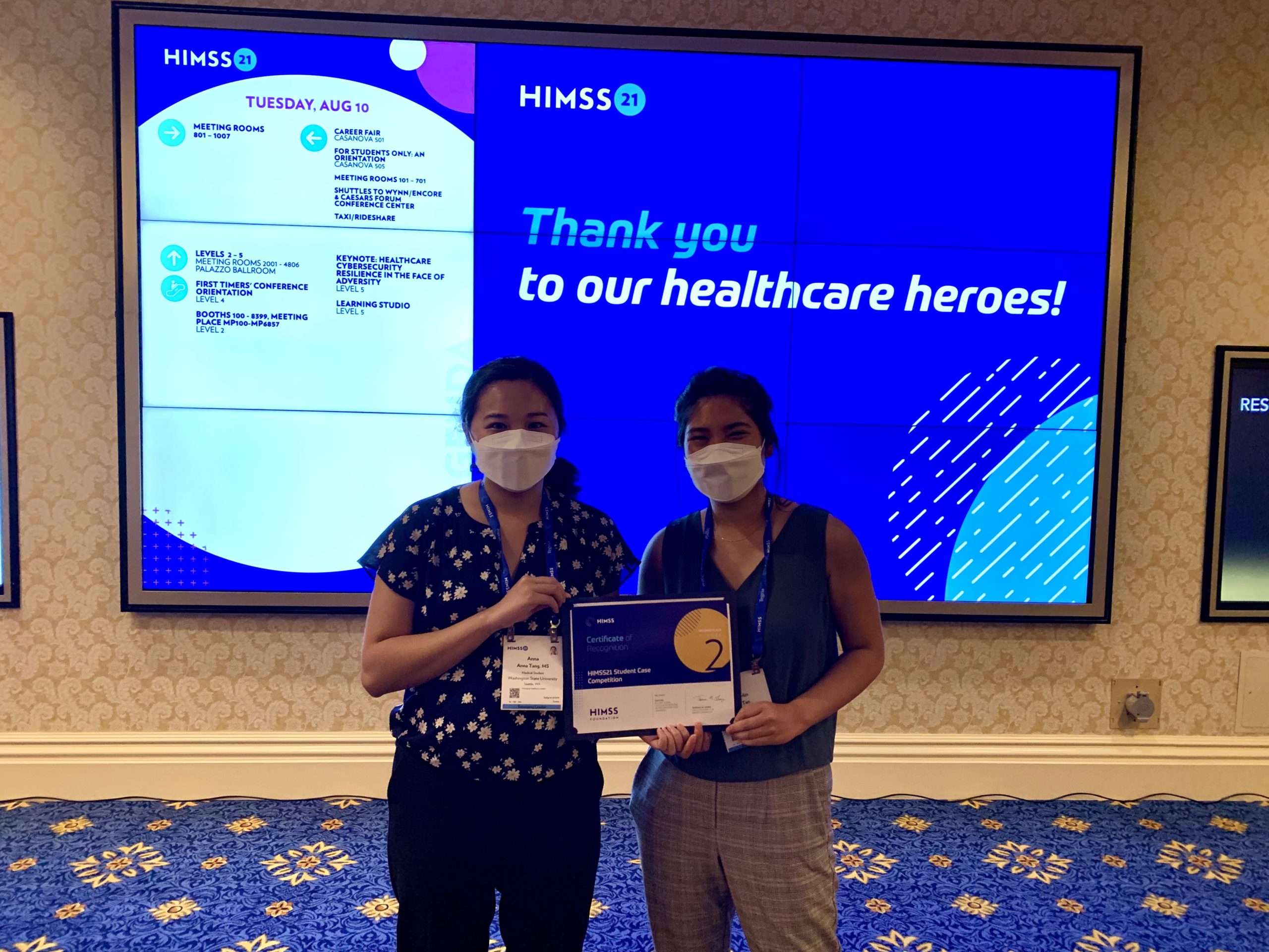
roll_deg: -0.3
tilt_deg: -5.7
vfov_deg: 53.1
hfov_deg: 67.3
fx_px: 953
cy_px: 476
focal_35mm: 26
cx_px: 634
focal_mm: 4.25
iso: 160
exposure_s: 1/60
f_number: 1.8
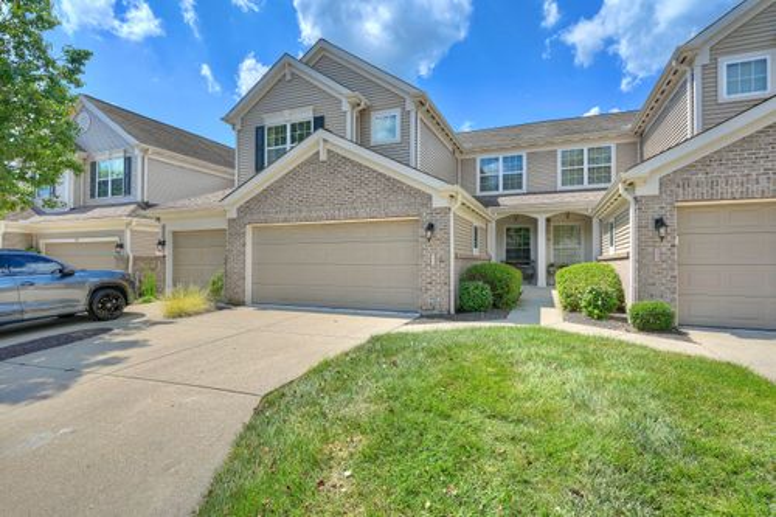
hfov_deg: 90.0
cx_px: 388
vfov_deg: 67.3
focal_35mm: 18
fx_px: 388
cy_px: 258
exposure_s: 1/50
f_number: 10
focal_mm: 18
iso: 100
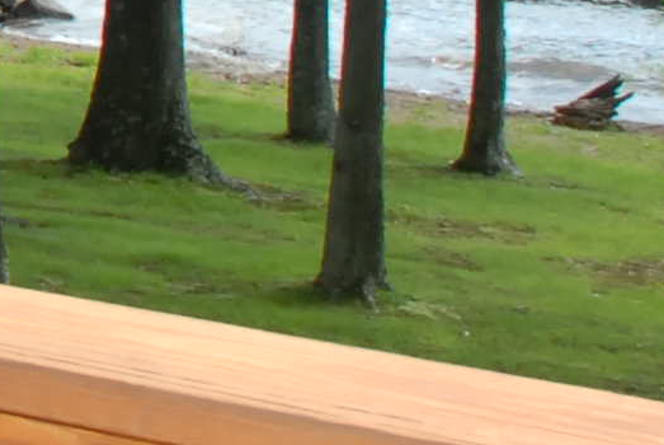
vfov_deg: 6.7
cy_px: -379
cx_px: -1474
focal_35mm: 200
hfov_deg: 8.3
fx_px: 3693
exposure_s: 1/180
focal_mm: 18
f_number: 7.1
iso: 400
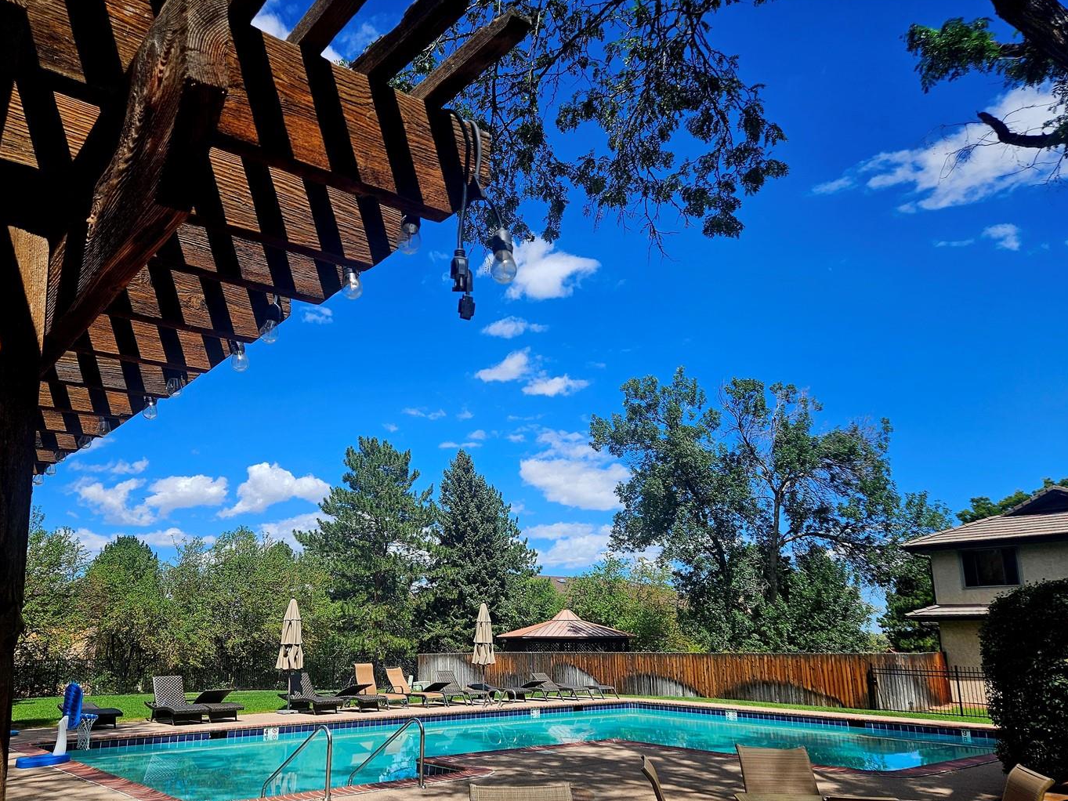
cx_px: 488
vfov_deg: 51.2
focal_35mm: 27
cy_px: 461
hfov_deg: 65.2
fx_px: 833
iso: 25
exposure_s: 1/1667
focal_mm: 5.4
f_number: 1.8
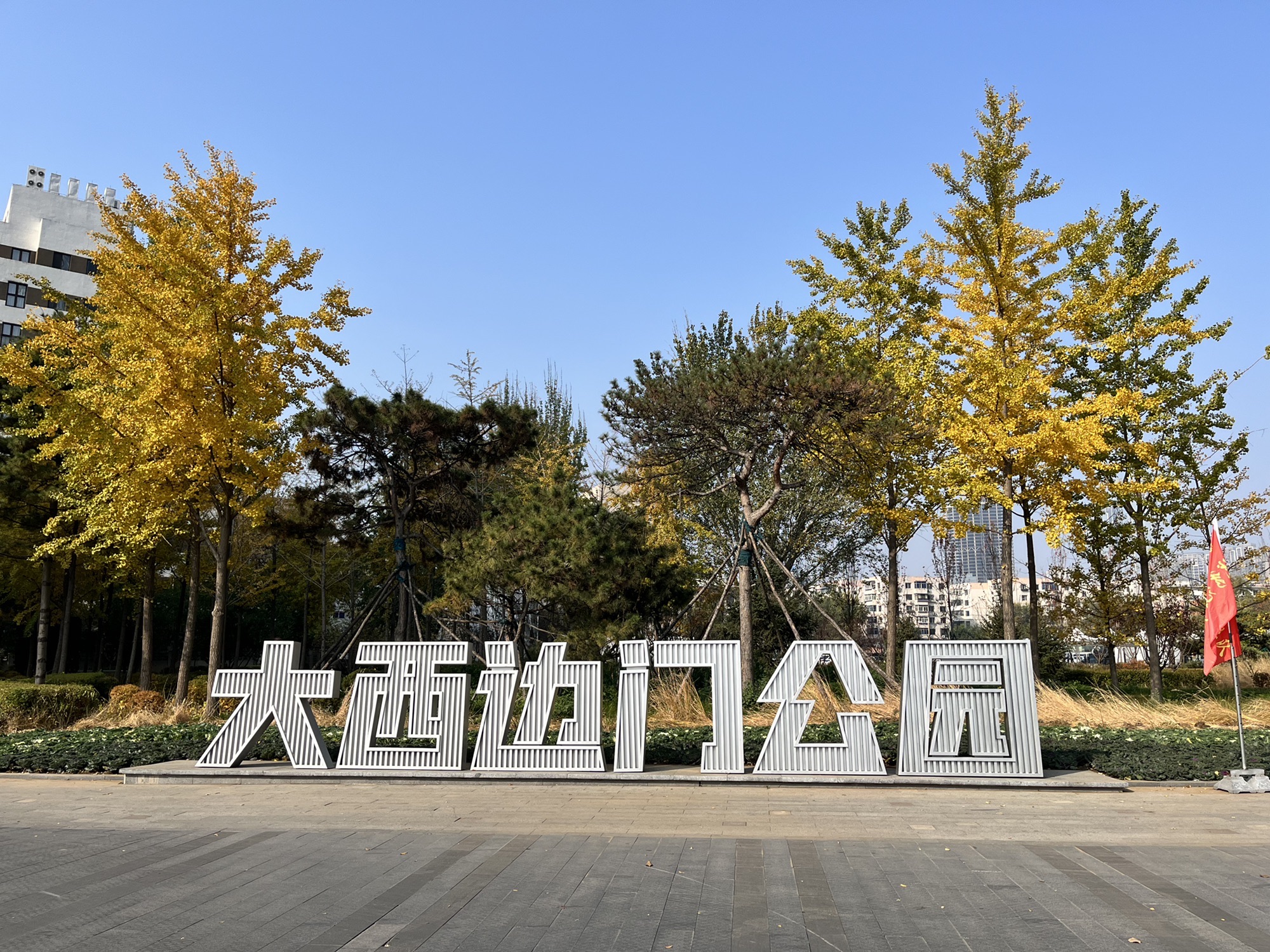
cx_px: 635
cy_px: 476
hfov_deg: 67.3
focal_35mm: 26
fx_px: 954
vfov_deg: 53.1
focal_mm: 5.1
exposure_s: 1/3135
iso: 50
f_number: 1.6
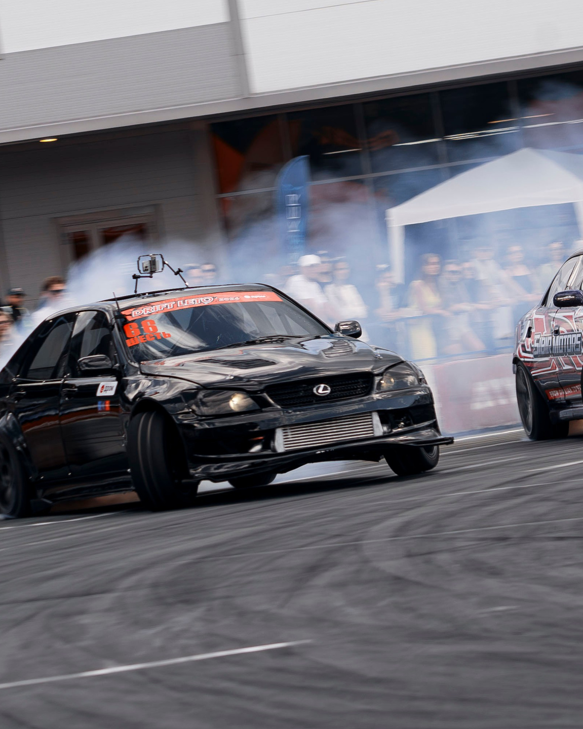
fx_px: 6579
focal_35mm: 305
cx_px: 415
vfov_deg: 6.3
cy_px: 386
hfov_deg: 5.1
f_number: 9
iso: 100
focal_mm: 110
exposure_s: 1/125
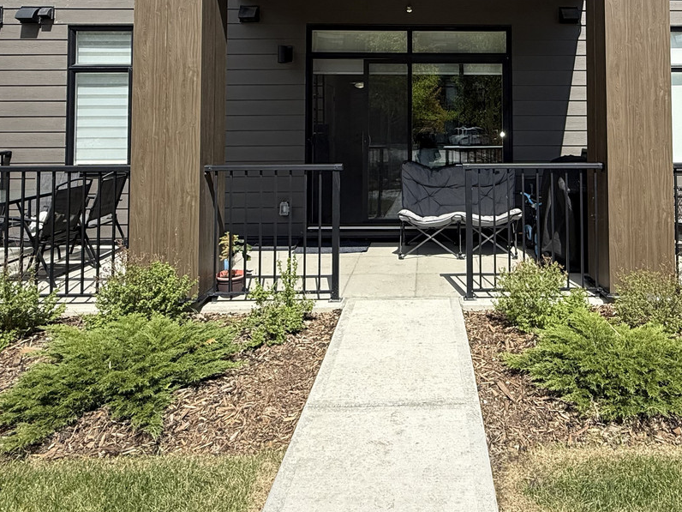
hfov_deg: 64.0
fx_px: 532
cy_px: 108
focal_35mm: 27
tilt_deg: +1.7
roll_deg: +0.6
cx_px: 443
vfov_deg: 48.7
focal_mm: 2.22
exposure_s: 1/1033
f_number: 2.2
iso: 64
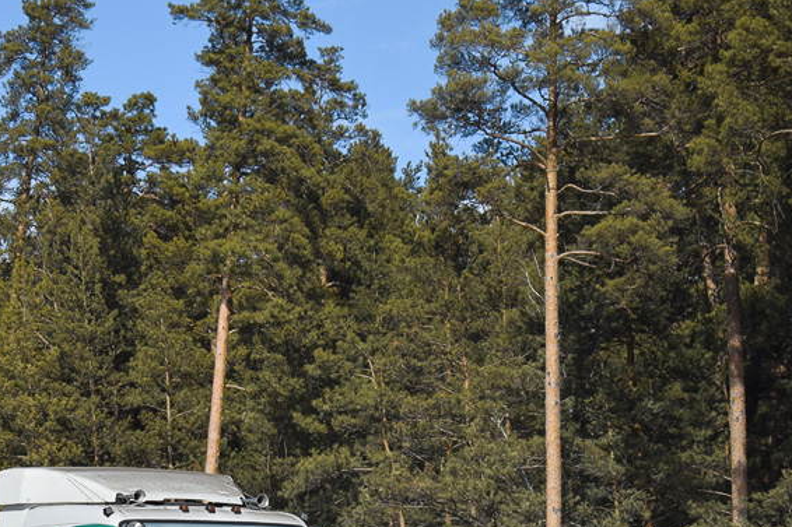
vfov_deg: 7.8
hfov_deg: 11.6
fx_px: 3850
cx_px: 20
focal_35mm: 175
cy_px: 467
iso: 200
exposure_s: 1/1600
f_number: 8
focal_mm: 55
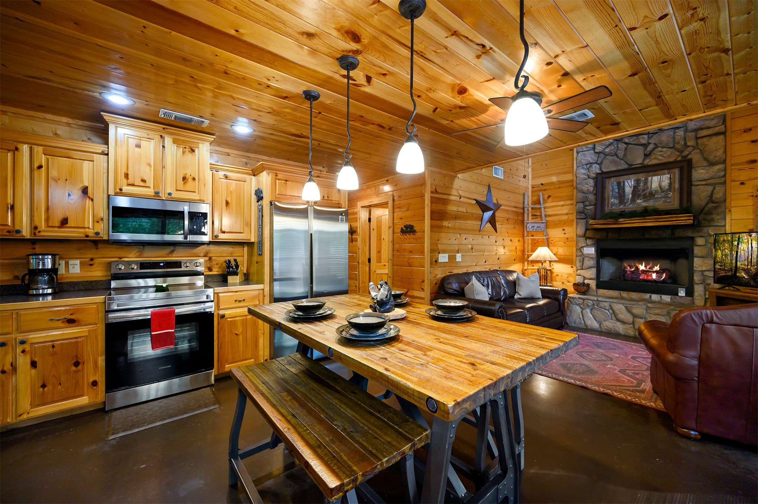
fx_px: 295
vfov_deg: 81.1
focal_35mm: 14
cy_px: 252
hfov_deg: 104.3
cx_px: 379
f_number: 5
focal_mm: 14
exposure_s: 1/50
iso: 640
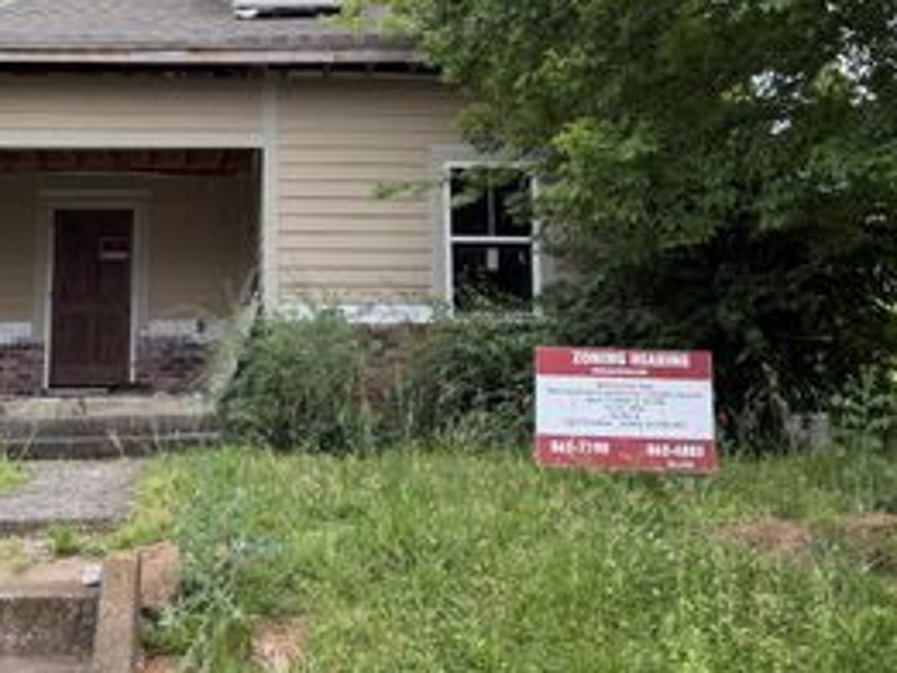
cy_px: 167
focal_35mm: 46
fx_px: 1193
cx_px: 275
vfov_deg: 31.0
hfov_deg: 40.5
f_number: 1.78
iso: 100
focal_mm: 6.76
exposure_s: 1/192
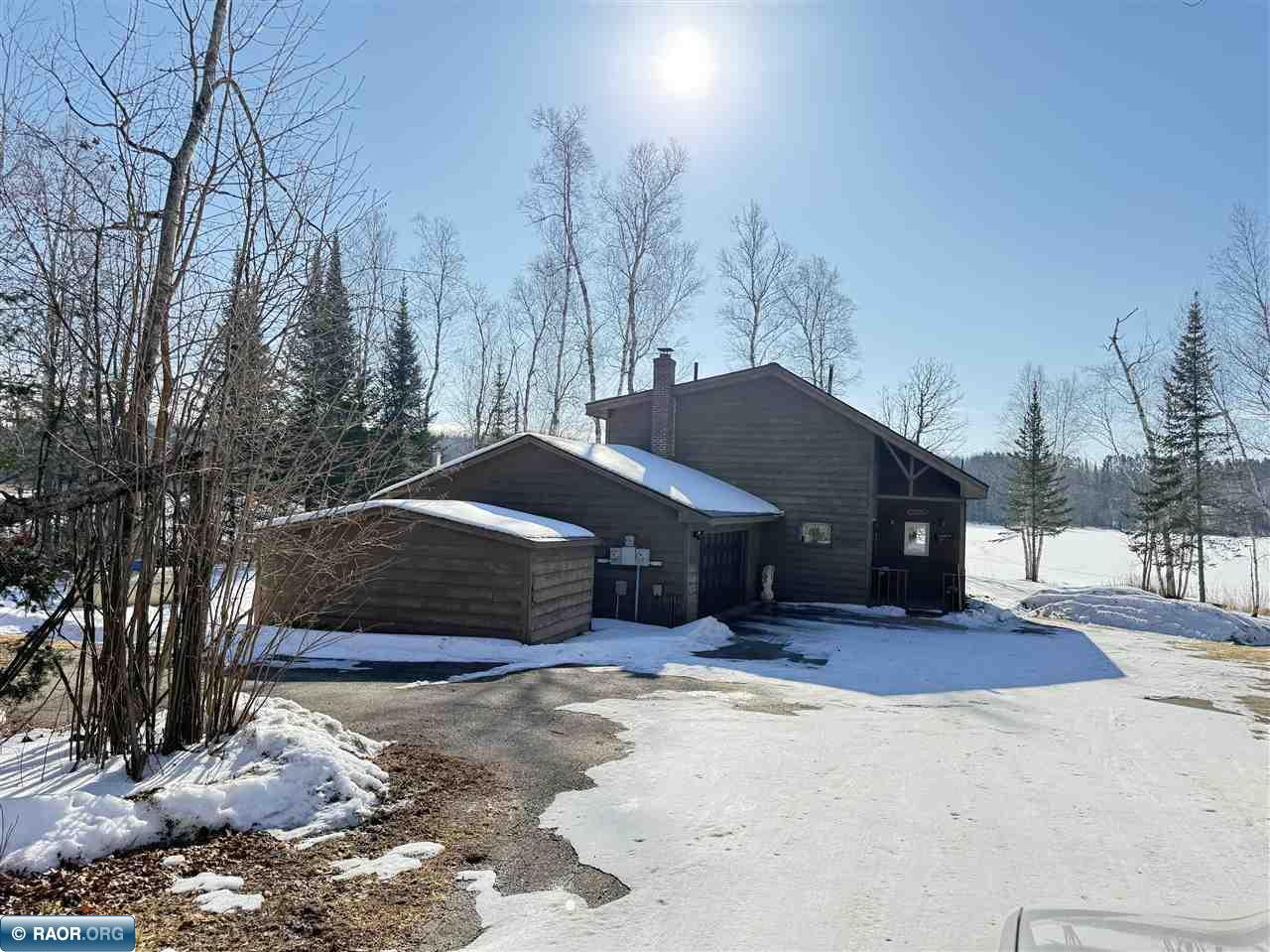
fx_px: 880
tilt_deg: -2.2
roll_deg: -0.8
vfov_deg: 56.8
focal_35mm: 24
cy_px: 476
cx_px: 635
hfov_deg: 71.6
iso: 100
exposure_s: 1/2907
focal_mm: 6.76
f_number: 1.78
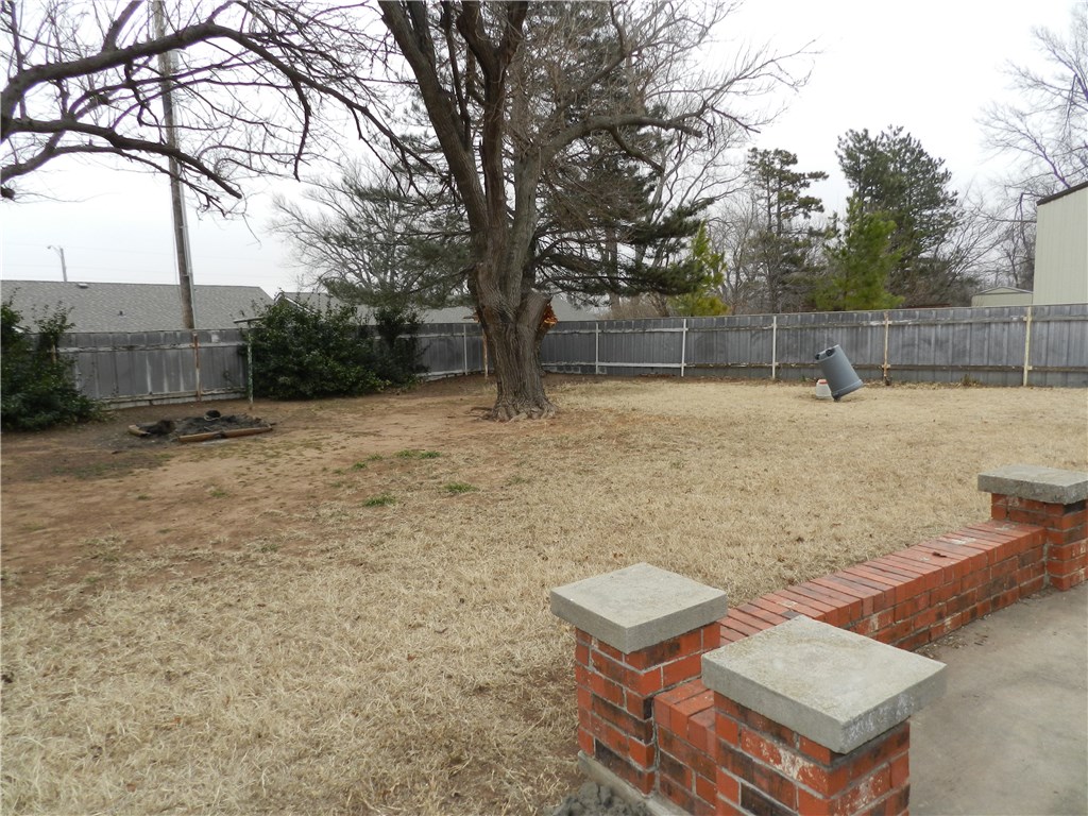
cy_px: 408
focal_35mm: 23
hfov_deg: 73.9
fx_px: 723
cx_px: 544
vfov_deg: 58.9
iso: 160
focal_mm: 4
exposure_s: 1/400
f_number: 3.4
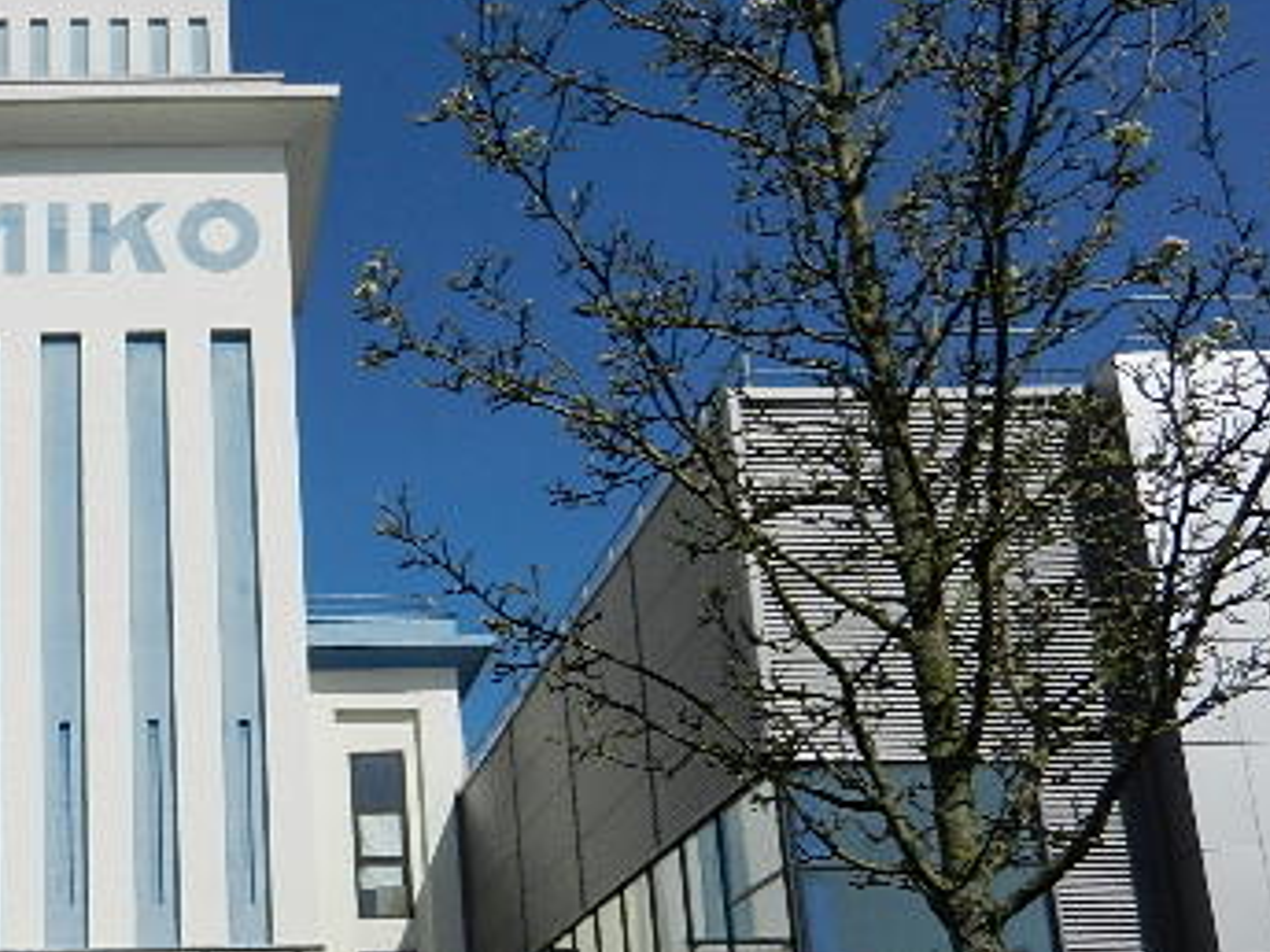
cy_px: 683
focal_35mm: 54
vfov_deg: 26.8
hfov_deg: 33.5
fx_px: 1981
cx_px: 107
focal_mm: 5.1
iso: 160
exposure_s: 1/800
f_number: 7.2
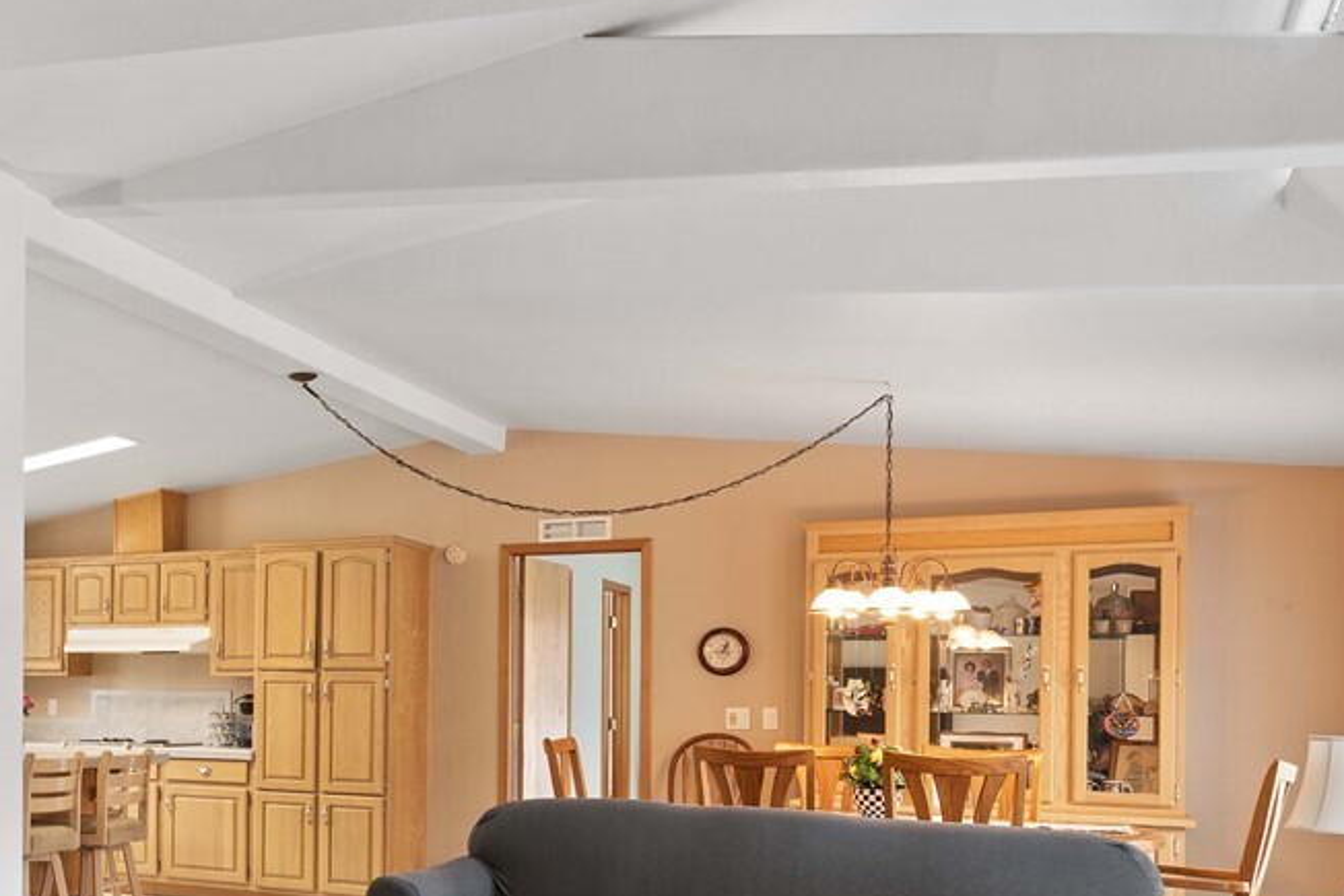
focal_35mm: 39
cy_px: 658
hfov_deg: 43.8
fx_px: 1456
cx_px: 63
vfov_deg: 33.6
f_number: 8
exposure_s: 1/2
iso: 200
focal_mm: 15
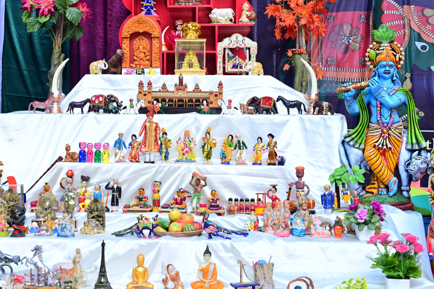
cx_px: 193
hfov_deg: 35.6
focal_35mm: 56
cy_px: 128
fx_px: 675
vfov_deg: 24.2
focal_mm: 40
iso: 250
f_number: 5
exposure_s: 1/160
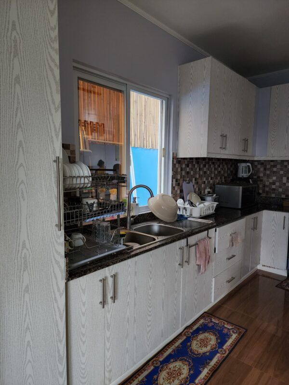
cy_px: 192
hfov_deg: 58.9
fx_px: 256
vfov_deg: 73.9
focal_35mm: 23
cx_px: 144
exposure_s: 1/120
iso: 250
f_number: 1.8
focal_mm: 6.4
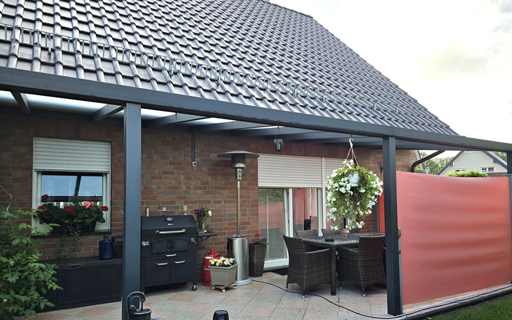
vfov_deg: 49.2
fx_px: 349
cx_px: 259
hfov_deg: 72.5
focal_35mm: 25
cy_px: 183
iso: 12
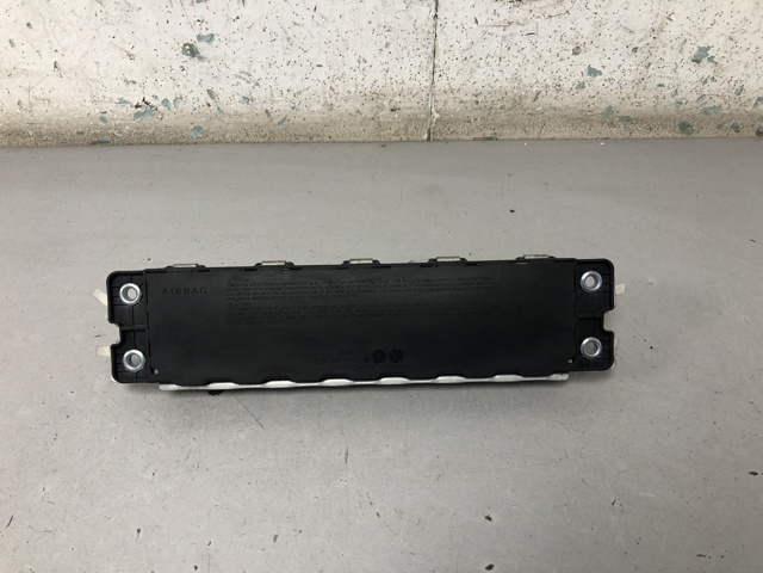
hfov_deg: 63.4
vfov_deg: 49.7
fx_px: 617
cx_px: 382
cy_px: 286
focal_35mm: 28
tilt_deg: -46.8
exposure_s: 1/25
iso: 32
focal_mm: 4
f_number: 1.8
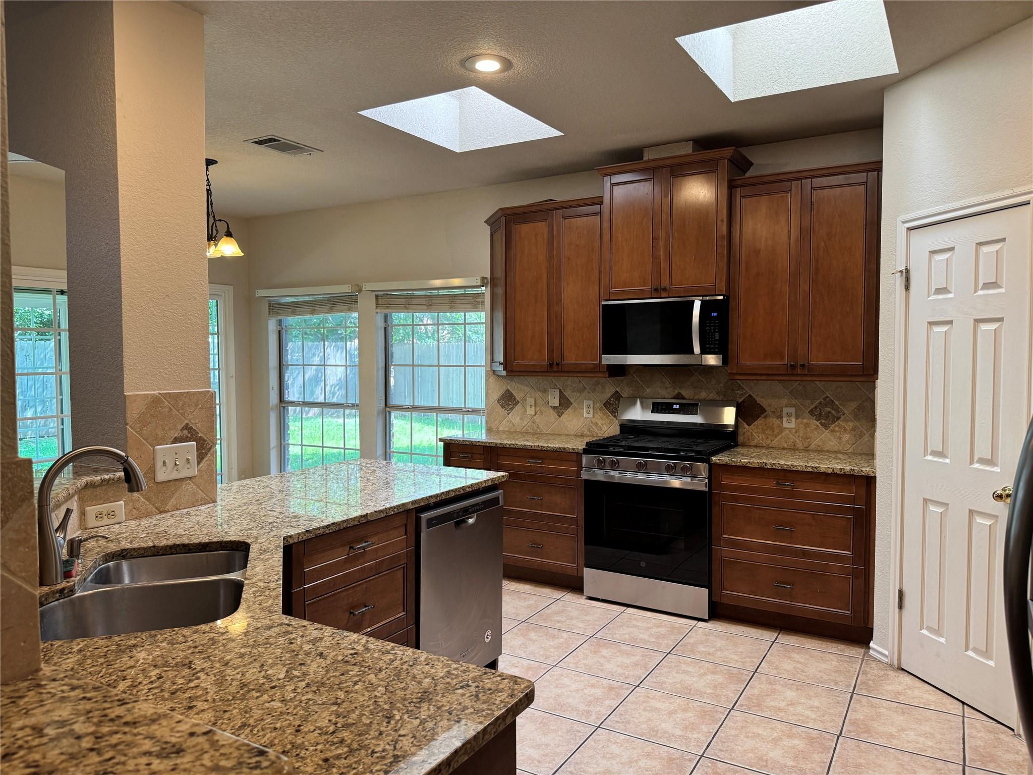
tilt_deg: -3.1
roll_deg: +0.0
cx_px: 516
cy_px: 388
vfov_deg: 56.8
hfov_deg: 71.6
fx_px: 716
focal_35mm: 24
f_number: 1.78
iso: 200
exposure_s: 1/120
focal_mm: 6.76
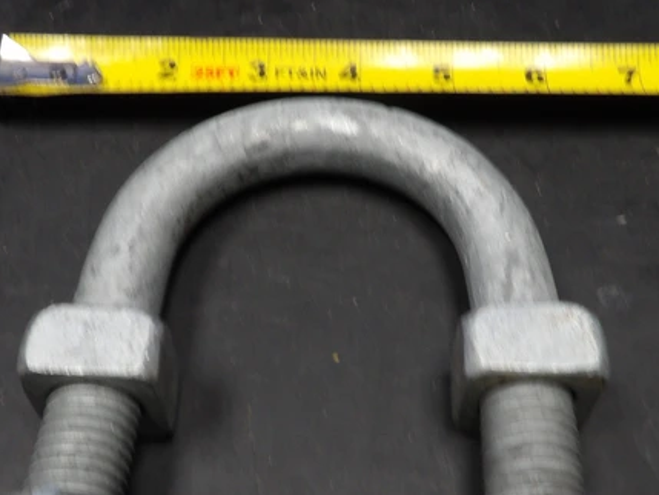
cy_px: 310
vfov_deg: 34.2
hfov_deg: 44.8
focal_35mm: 42
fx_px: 800
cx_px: 306
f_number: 3.2
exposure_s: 1/17
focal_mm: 4.3
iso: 232
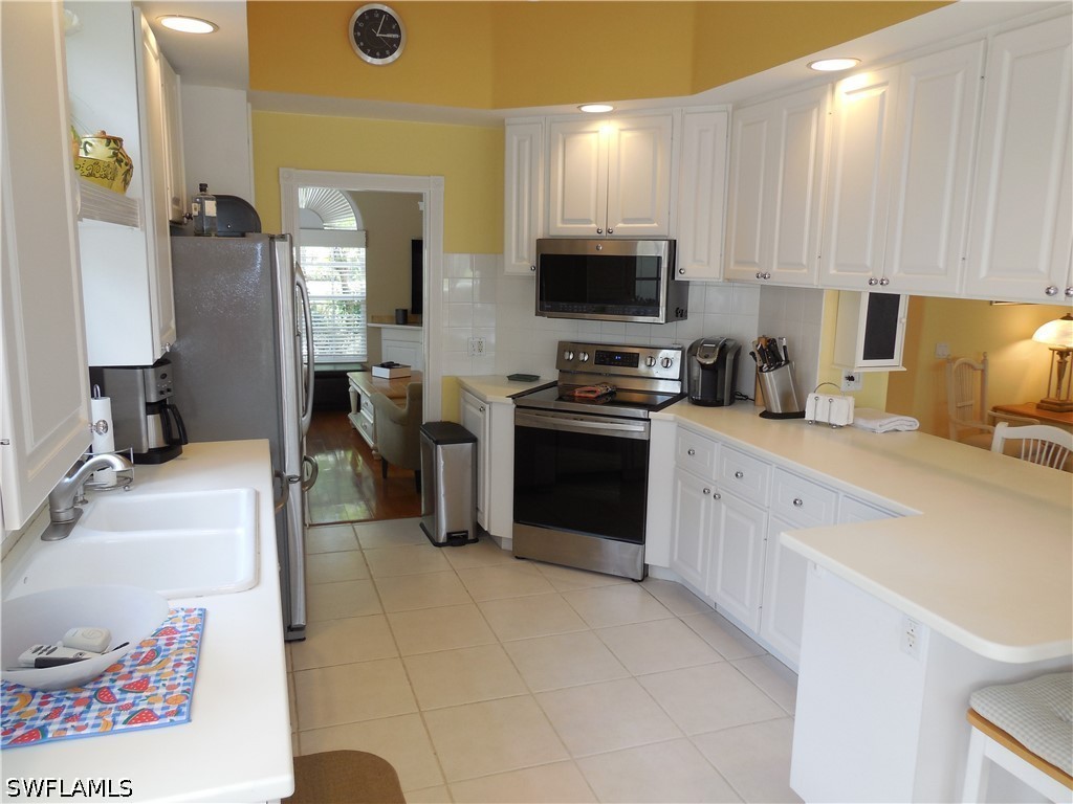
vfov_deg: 54.9
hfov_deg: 69.4
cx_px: 536
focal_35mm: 25
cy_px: 402
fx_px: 775
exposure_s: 1/60
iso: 125
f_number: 3.1
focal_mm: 4.5
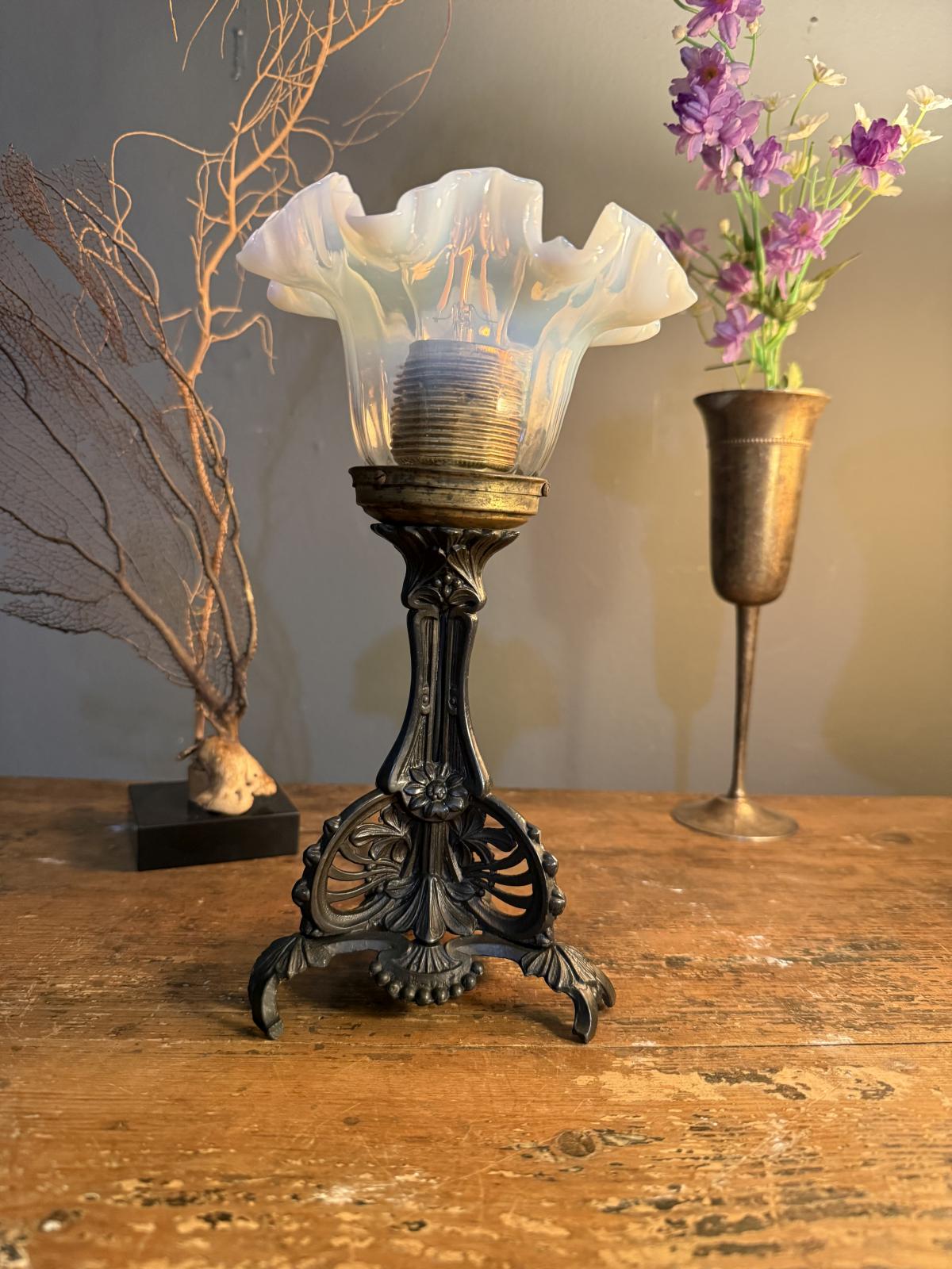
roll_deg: -2.7
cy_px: 634
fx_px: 880
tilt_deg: -5.1
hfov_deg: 56.8
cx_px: 476
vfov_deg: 71.6
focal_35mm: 24
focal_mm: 6.76
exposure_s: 1/50
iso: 500
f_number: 1.78
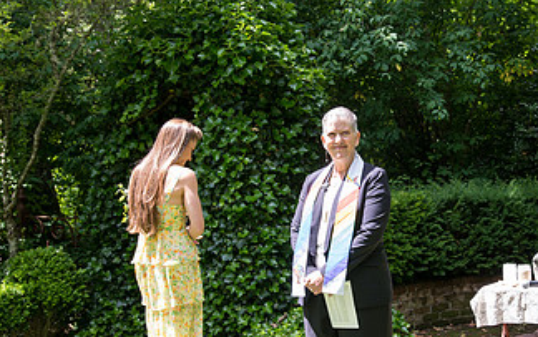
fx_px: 910
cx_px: 340
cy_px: 180
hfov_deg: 32.8
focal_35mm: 62
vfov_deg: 21.0
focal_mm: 34
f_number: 4.5
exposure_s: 1/320
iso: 400
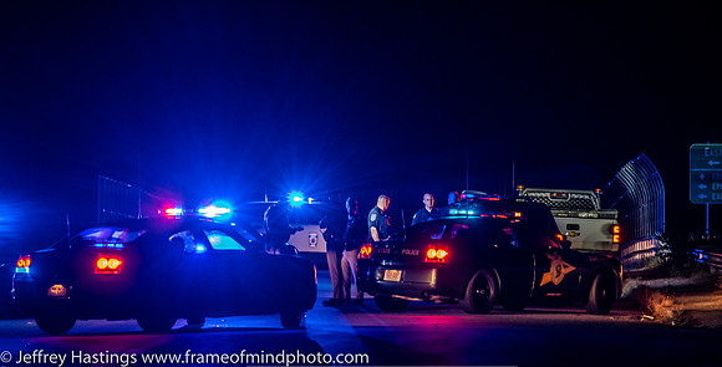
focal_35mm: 283
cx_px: 350
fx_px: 5300
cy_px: 196
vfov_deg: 4.0
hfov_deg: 7.8
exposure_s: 1/40
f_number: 5.3
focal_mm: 165
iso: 2000
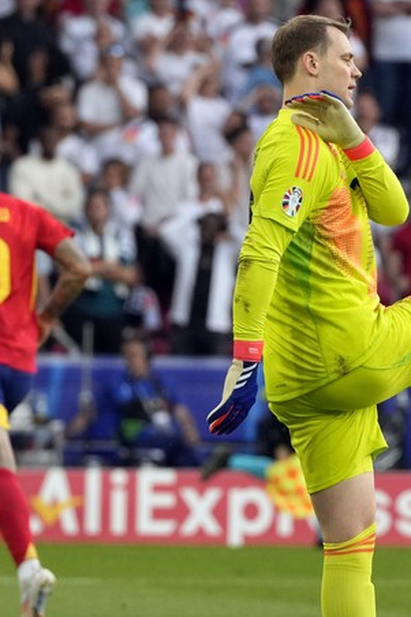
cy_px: 216
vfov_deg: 3.3
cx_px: 154
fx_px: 10625
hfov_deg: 2.2
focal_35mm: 620
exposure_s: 1/2000
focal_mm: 200
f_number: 4
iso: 1600
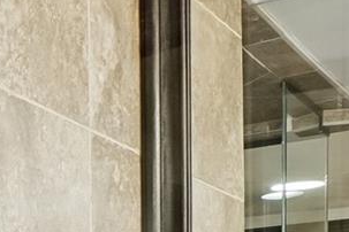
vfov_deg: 13.1
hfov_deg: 15.2
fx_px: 921
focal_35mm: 95
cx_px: -432
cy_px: 404
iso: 400
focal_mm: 12
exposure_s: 1/5
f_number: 8
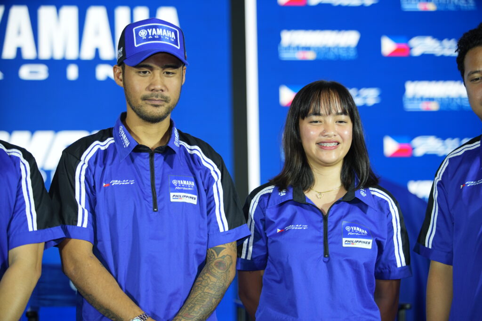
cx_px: 241
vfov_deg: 13.0
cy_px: 160
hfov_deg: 19.5
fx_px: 1406
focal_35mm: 105
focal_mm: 105
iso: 400
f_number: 2.8
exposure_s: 1/125
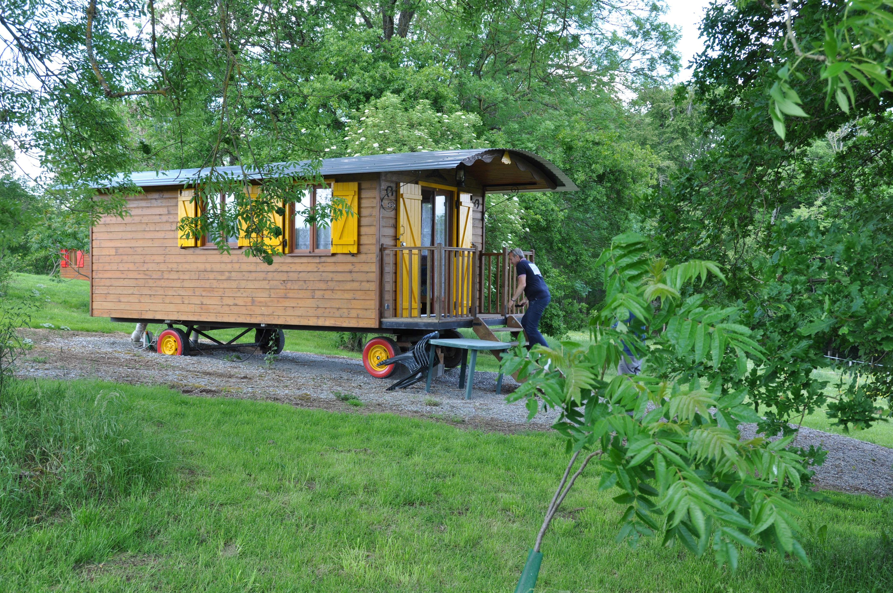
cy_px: 296
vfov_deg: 34.1
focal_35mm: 39
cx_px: 446
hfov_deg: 49.6
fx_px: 966
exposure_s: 1/60
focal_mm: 26
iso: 200
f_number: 8
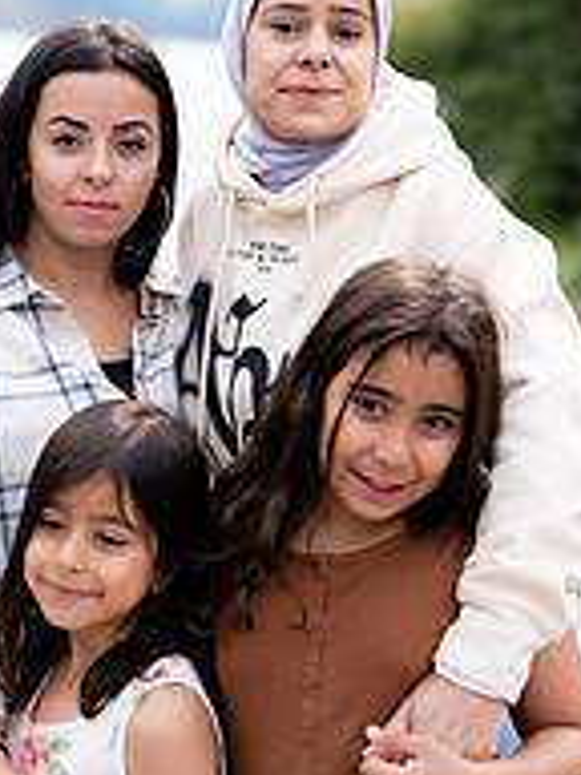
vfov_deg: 24.4
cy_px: 182
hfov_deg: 18.6
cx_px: 165
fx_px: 1768
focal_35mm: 79
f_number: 3.2
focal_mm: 35
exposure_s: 1/2500
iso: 200
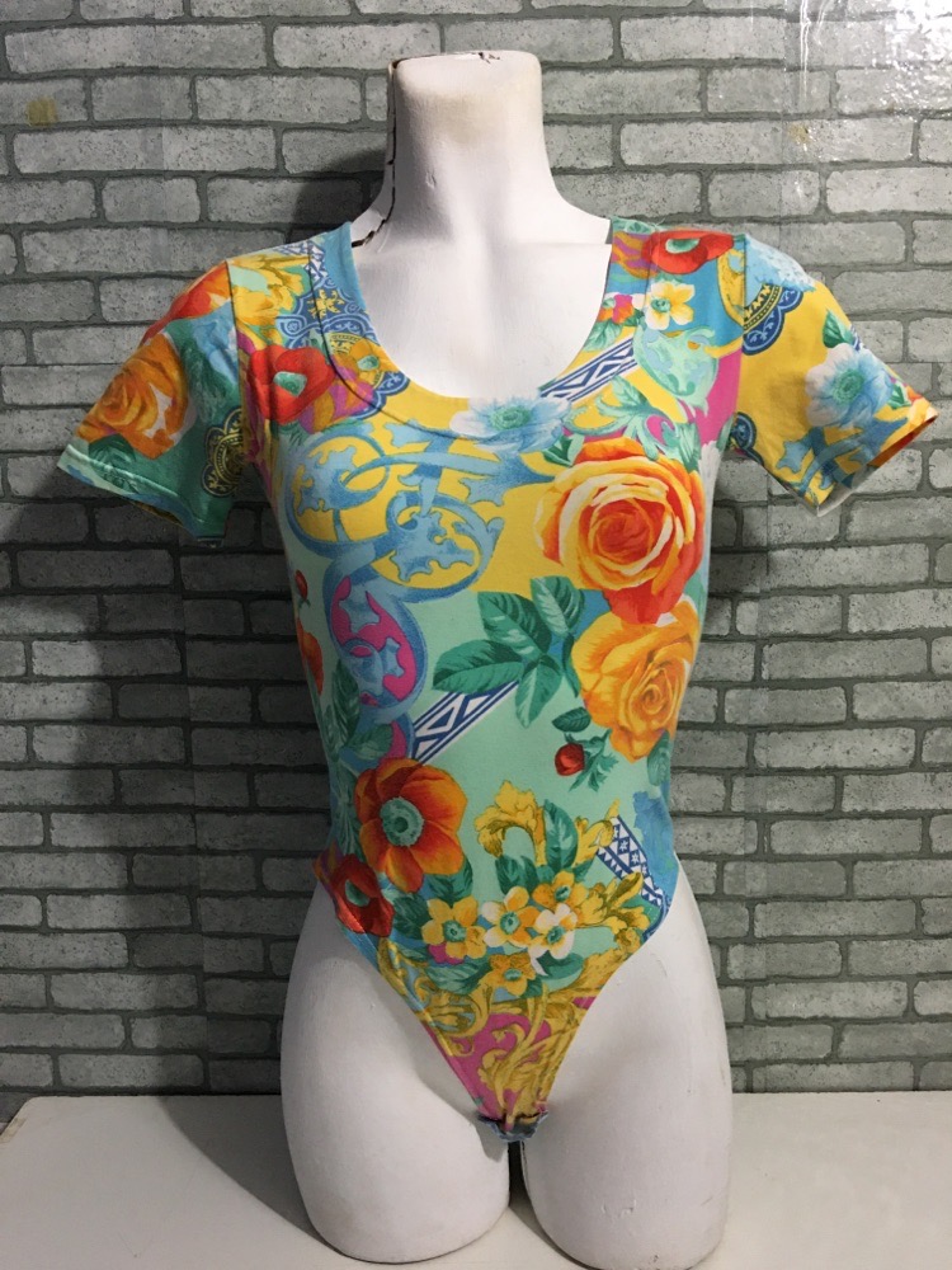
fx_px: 1063
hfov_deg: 48.2
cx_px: 476
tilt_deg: -7.8
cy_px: 635
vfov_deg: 61.7
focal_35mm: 29
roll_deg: +0.2
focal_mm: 4.15
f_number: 2.2
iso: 80
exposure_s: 1/10
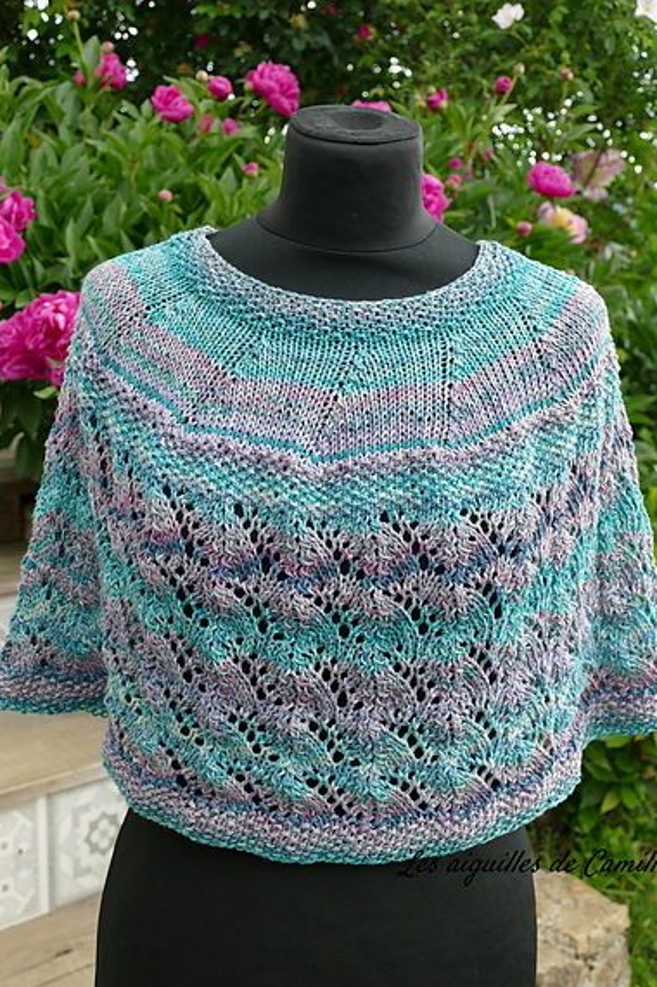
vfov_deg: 42.7
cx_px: 355
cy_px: 437
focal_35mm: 46
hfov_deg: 29.2
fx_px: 1261
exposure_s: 1/250
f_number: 3.2
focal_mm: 15.02
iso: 125
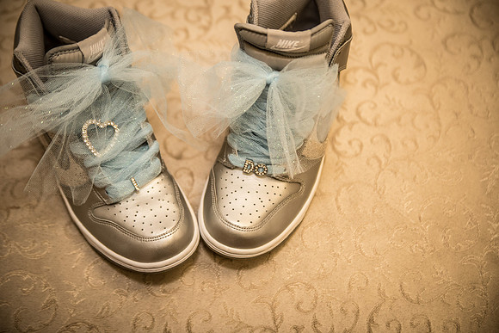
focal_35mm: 56
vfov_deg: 24.2
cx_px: 250
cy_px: 166
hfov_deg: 35.6
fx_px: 776
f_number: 2.8
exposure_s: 1/640
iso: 800
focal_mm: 56
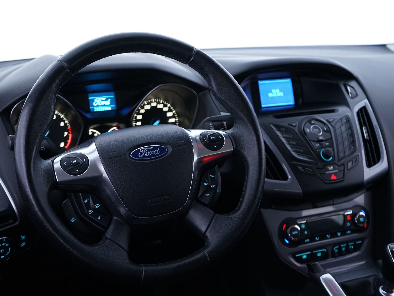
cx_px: 194
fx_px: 501
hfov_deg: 42.9
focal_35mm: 44
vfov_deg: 32.9
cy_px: 148
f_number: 4
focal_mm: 40
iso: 2000
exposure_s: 1/20
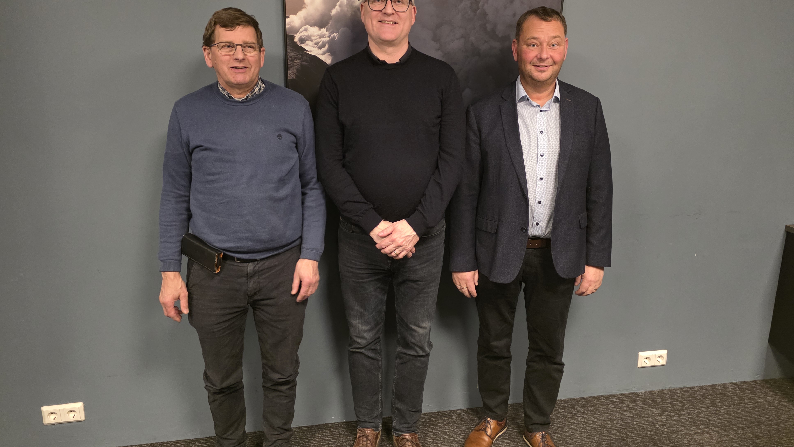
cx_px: 405
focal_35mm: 26
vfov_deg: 44.1
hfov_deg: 71.9
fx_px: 547
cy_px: 173
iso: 1600
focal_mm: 6.3
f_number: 1.7
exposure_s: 1/50
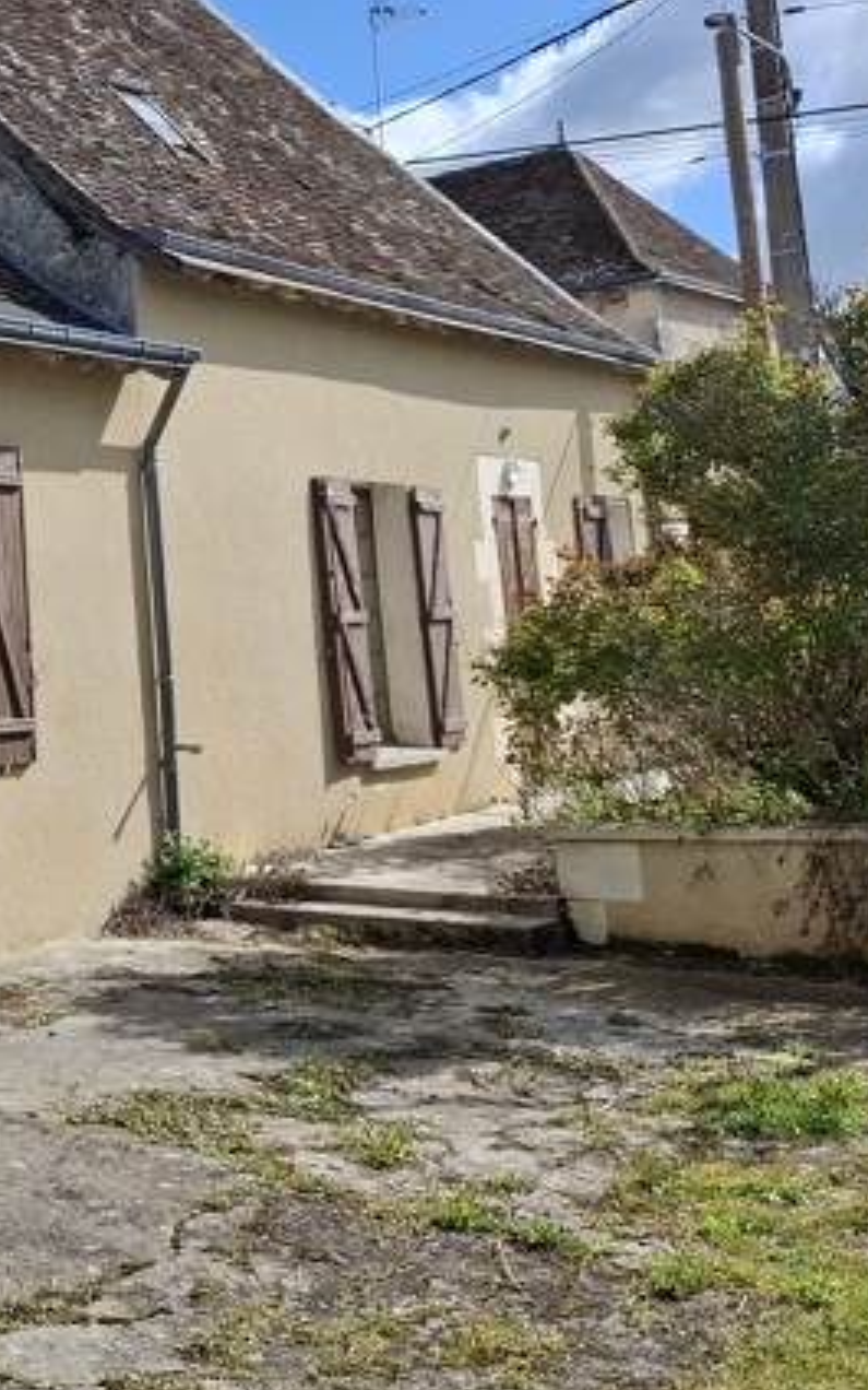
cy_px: 505
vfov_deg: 43.1
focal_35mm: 46
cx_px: -344
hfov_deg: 23.7
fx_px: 1741
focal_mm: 5.54
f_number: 1.8
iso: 50
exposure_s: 1/1938
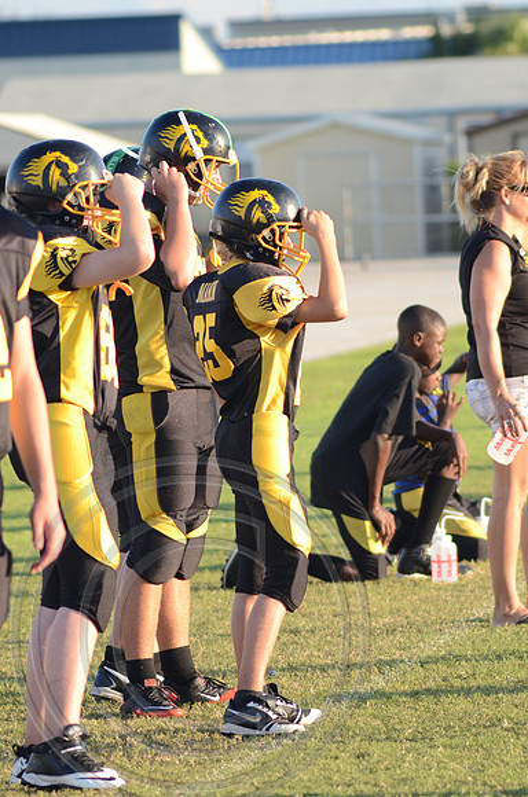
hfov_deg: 4.6
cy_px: 398
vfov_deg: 6.9
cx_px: 264
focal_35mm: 300
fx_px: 6631
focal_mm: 200
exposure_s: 1/800
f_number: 5.6
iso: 800
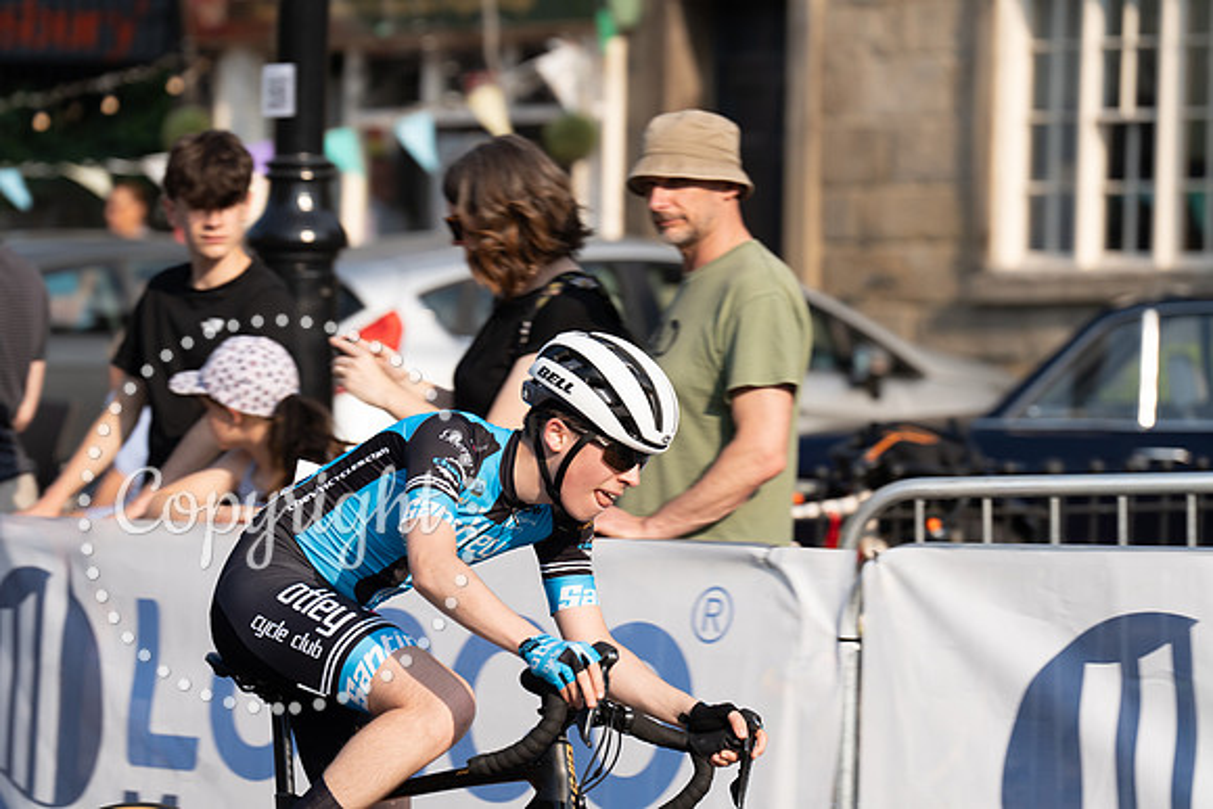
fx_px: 6134
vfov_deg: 7.5
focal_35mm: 182
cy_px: 404
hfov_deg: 11.3
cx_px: 606
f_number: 4.5
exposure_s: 1/1000
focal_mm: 182
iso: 160
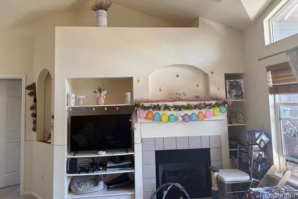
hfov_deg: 69.3
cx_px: 143
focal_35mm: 26
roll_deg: +2.7
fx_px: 215
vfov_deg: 49.4
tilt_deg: +5.6
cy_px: 84
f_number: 1.78
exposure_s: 1/121
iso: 80
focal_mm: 6.76
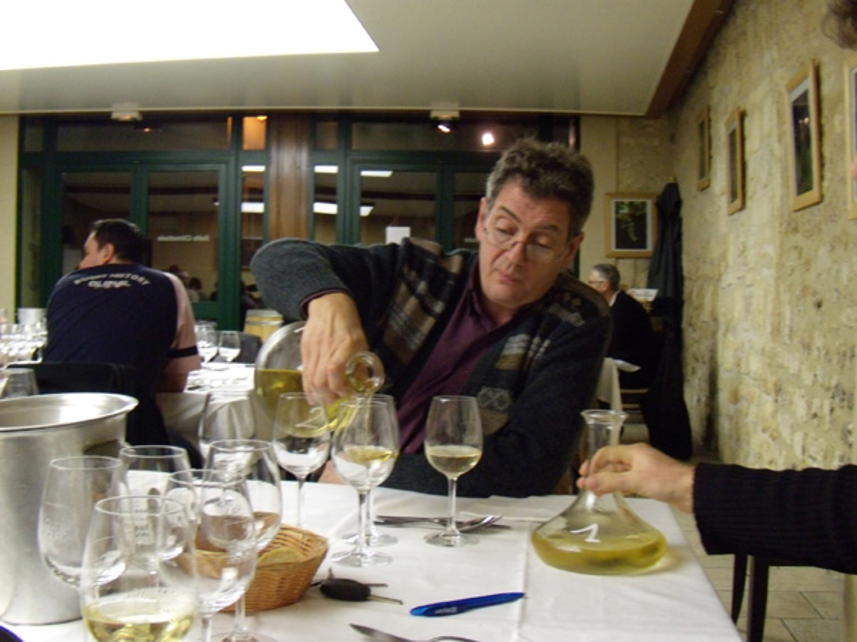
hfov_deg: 51.4
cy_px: 321
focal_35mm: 36
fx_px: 891
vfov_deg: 39.7
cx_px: 428
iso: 400
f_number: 3.6
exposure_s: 1/30
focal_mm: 6.4
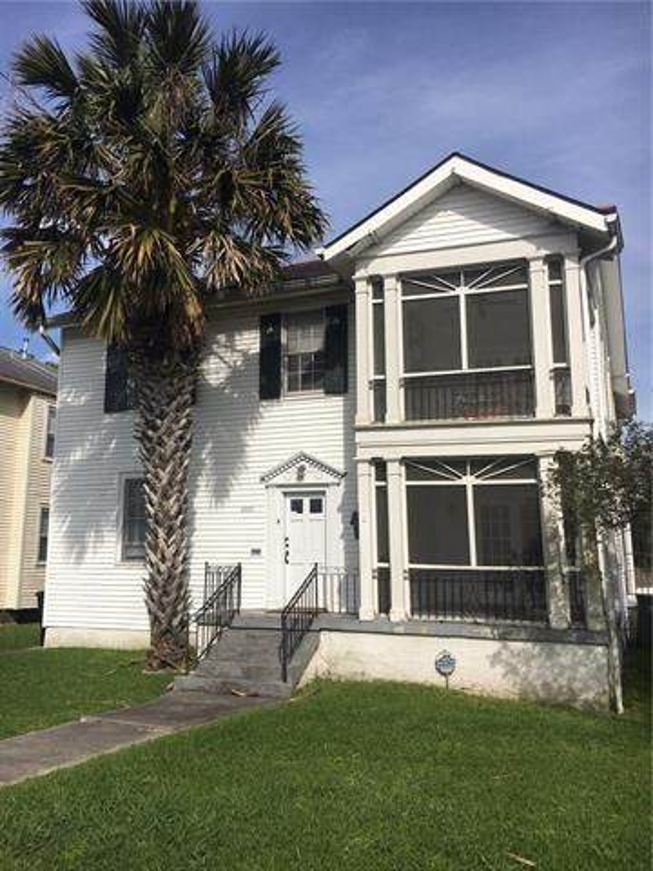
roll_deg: +0.7
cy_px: 436
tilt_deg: +10.9
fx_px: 729
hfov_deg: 48.2
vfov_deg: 61.7
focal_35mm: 29
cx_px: 326
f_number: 2.2
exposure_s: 1/4274
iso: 25
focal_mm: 4.15
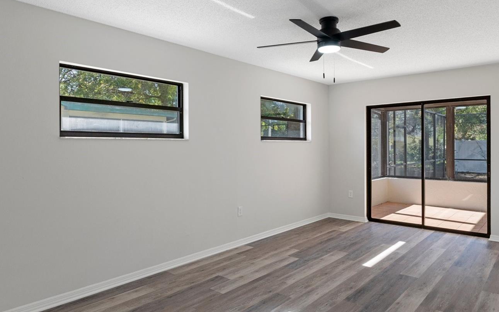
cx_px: 272
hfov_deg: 73.2
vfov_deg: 49.9
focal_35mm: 25
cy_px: 141
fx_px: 335
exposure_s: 1/15
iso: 320
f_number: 8
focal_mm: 13
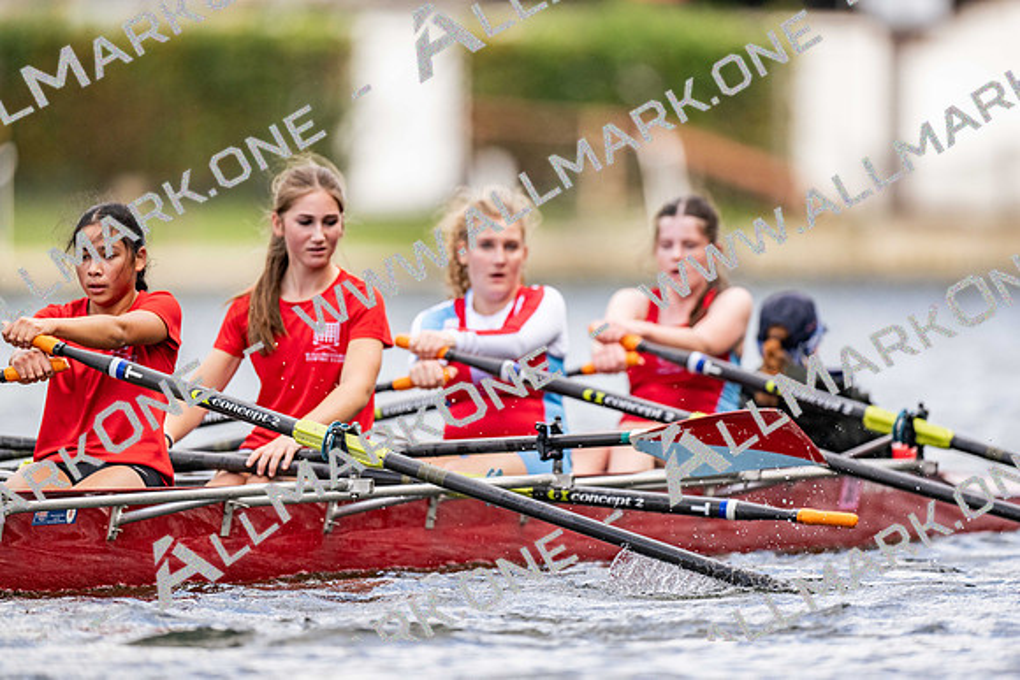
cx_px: 510
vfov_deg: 2.3
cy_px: 340
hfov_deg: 3.4
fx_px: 17012
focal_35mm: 600
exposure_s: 1/2500
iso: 640
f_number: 4
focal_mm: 600
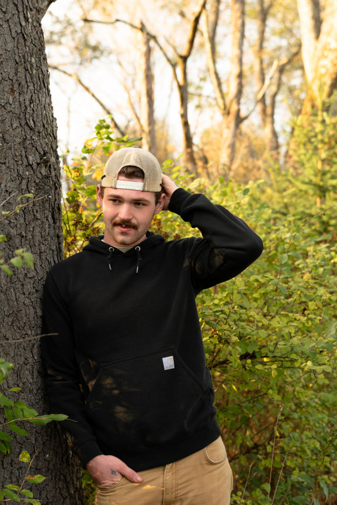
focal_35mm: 60
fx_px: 842
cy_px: 252
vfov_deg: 33.4
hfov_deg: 22.6
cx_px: 168
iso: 200
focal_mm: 40
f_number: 2.8
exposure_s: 1/320
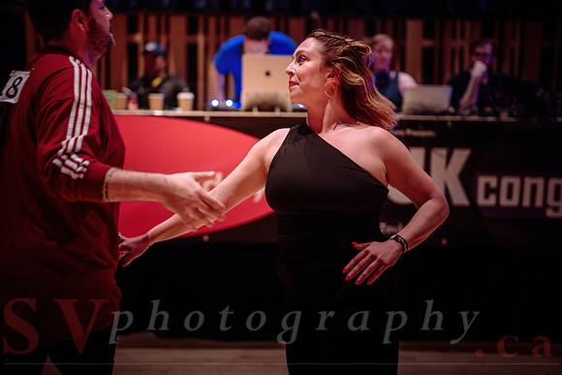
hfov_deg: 39.6
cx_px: 281
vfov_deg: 27.0
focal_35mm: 50
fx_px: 781
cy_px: 188
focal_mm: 50
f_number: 1.4
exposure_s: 1/320
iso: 1600
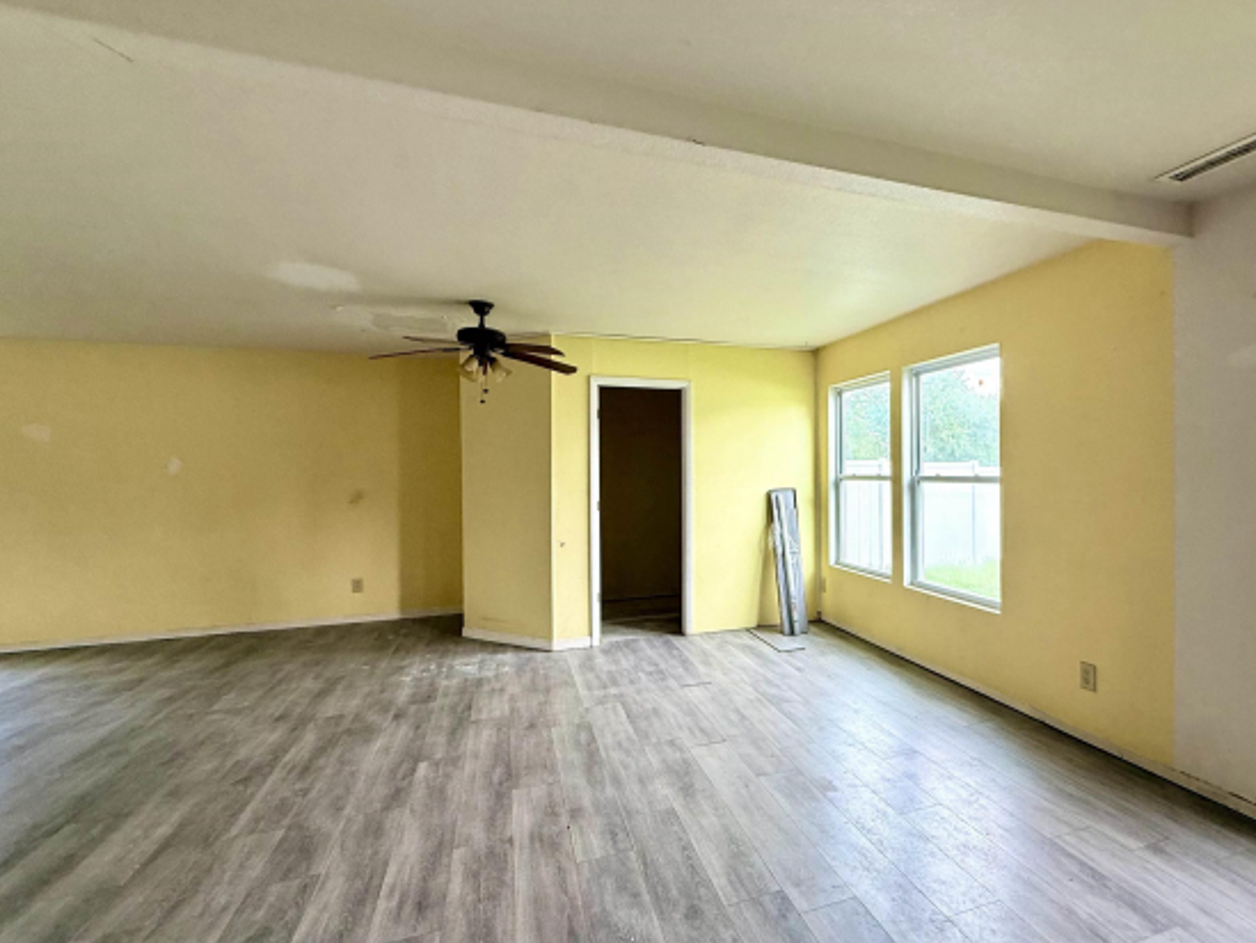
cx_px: 740
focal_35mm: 17
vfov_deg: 74.7
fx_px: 617
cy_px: 476
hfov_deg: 90.1
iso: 100
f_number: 2.2
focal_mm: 2.22
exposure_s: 1/99
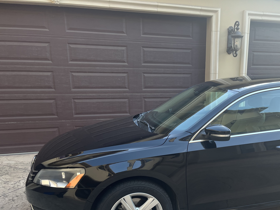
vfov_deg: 36.0
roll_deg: -1.4
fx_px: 315
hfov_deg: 47.2
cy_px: 157
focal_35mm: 39
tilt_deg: -15.5
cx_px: 183
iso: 50
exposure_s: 1/121
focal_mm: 5.1
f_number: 1.6
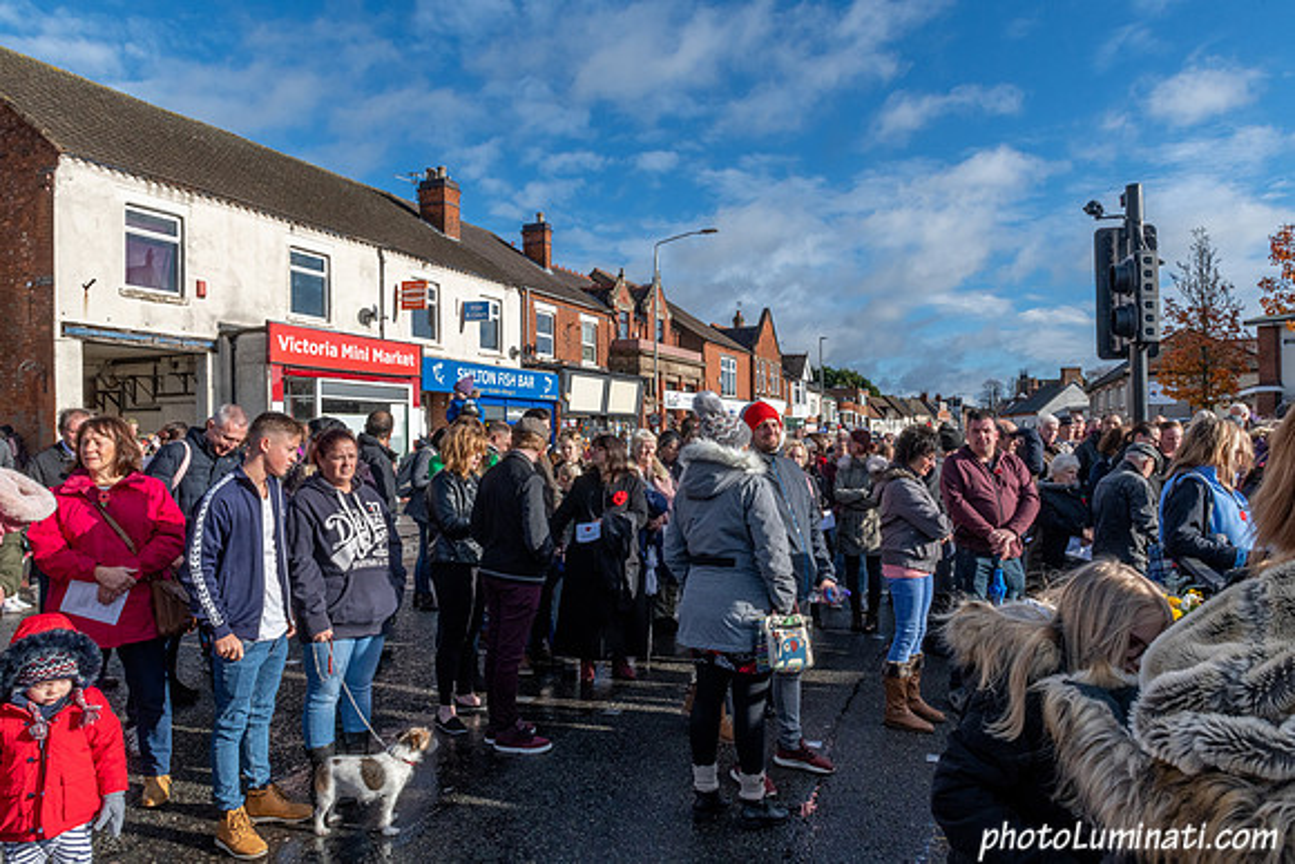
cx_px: 648
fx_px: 863
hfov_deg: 73.7
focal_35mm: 24
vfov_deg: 53.2
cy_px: 432
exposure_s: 1/250
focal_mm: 24
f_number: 22
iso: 640
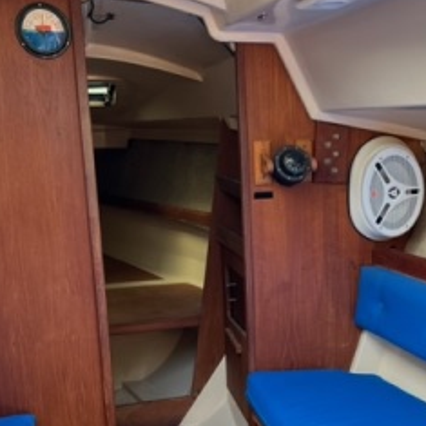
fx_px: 654
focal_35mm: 47
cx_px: 285
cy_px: 292
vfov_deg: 35.6
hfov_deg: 35.7
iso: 50
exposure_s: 1/121
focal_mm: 5.7
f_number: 1.5
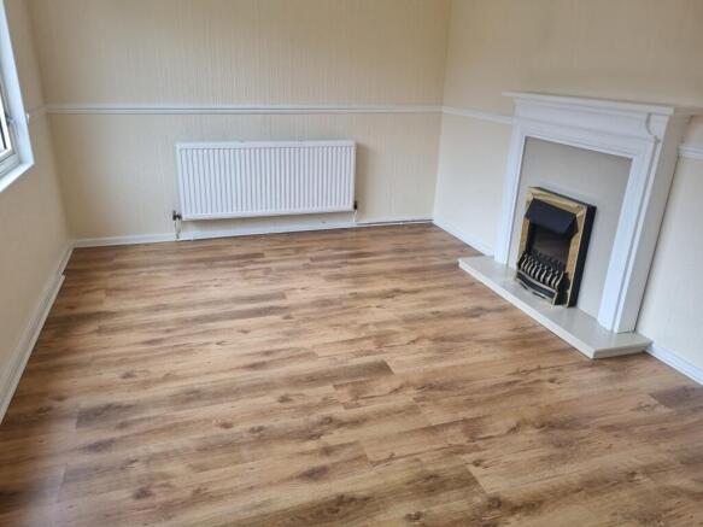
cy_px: 264
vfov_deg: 53.0
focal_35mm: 26
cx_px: 352
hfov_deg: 67.3
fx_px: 528
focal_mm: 5.4
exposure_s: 1/100
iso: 80
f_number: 1.8
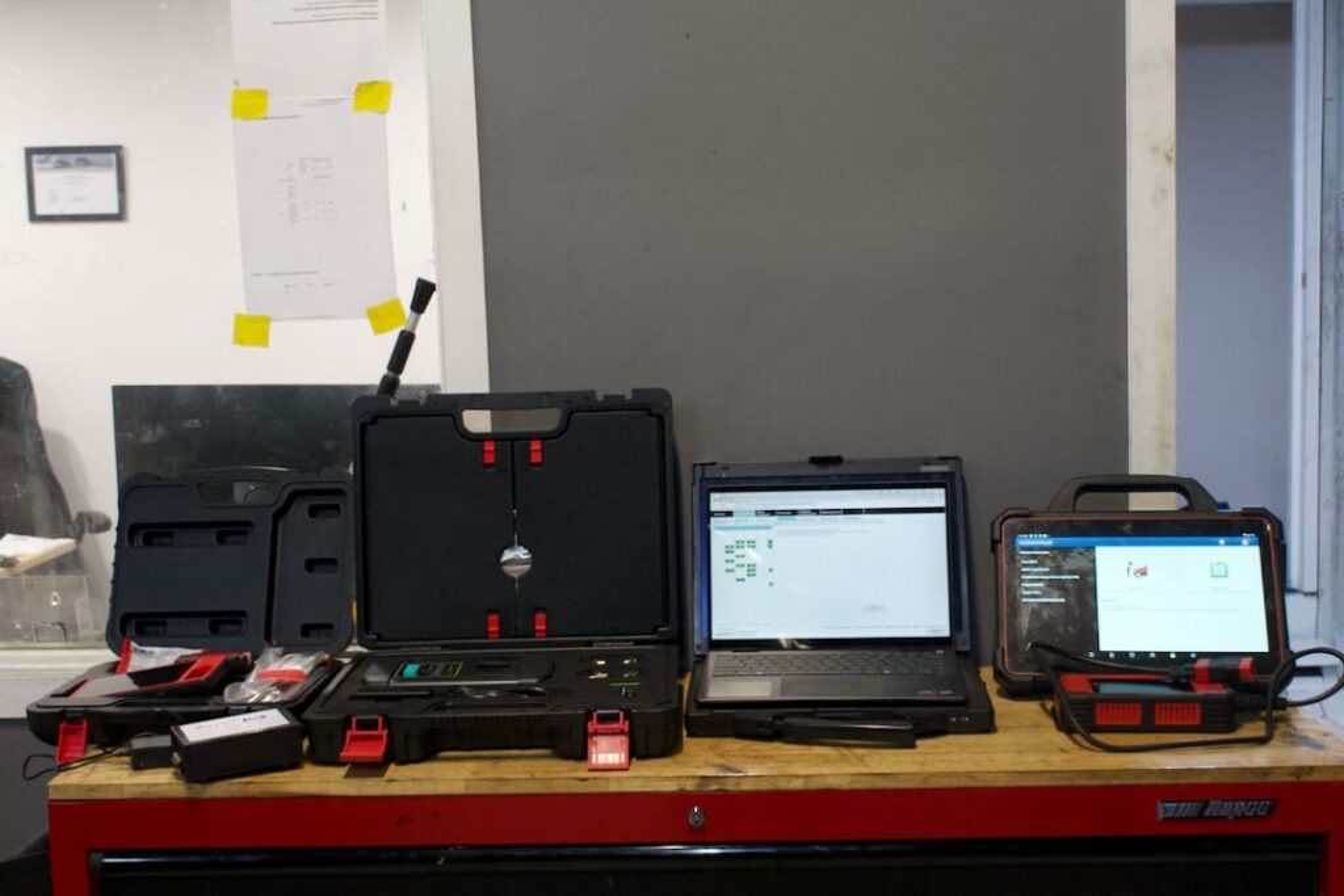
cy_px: 448
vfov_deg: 31.2
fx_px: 1605
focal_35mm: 43
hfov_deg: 45.4
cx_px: 672
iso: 6400
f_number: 5.6
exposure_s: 1/200
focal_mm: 29
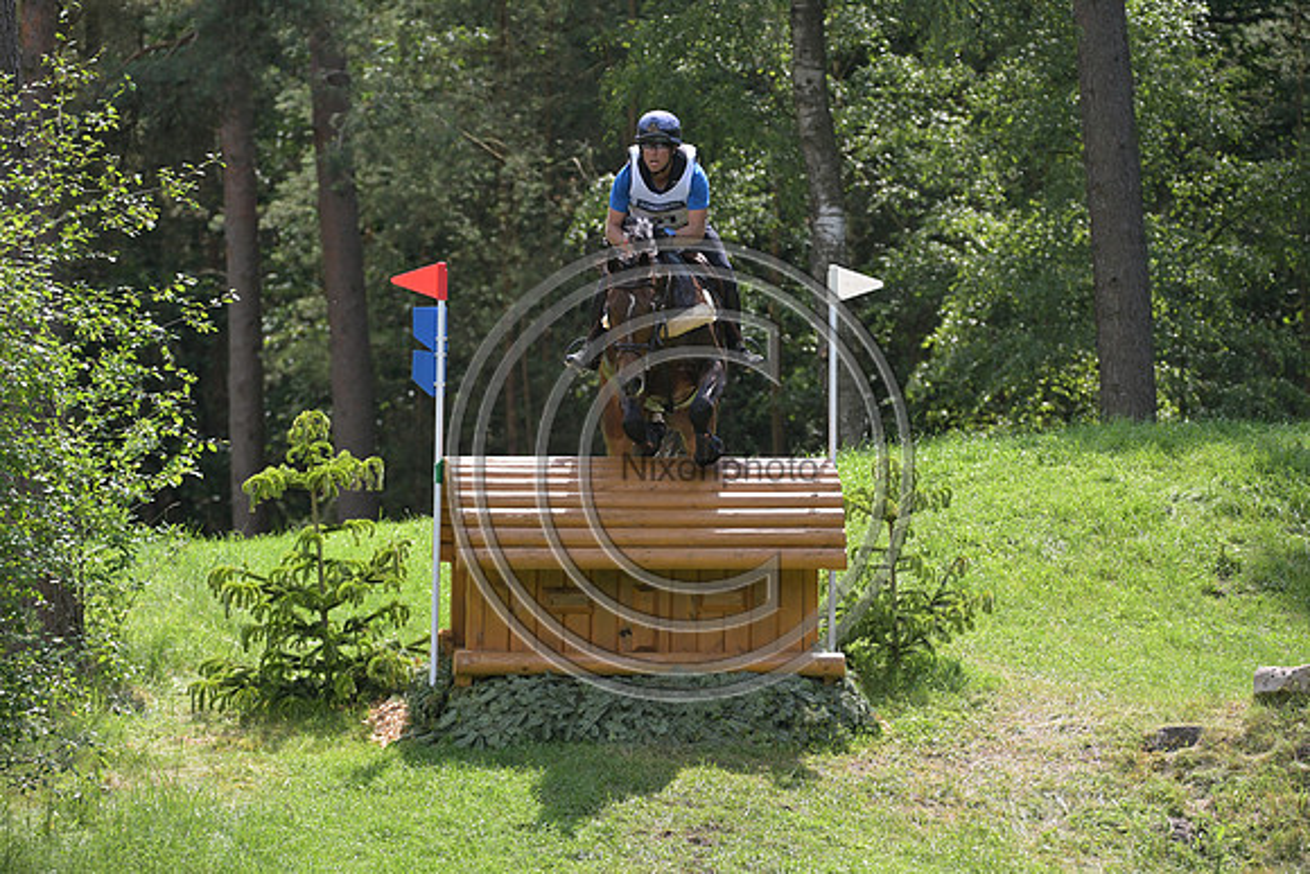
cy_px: 437
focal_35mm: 250
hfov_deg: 8.2
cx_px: 655
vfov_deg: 5.5
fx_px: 9099
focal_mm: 250
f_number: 5.6
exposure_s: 1/1250
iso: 1100
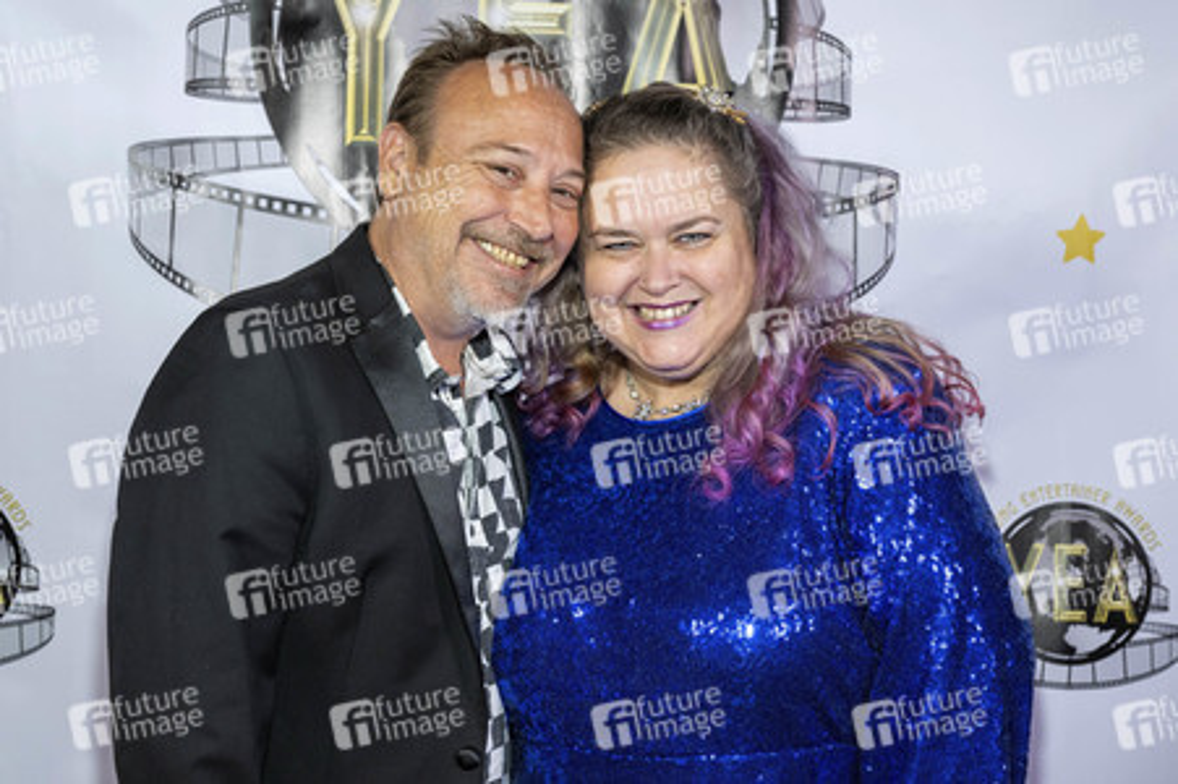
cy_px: 392
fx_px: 1569
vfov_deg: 28.0
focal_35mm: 48
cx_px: 589
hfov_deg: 41.1
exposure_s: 1/200
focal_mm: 48
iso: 800
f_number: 5.6
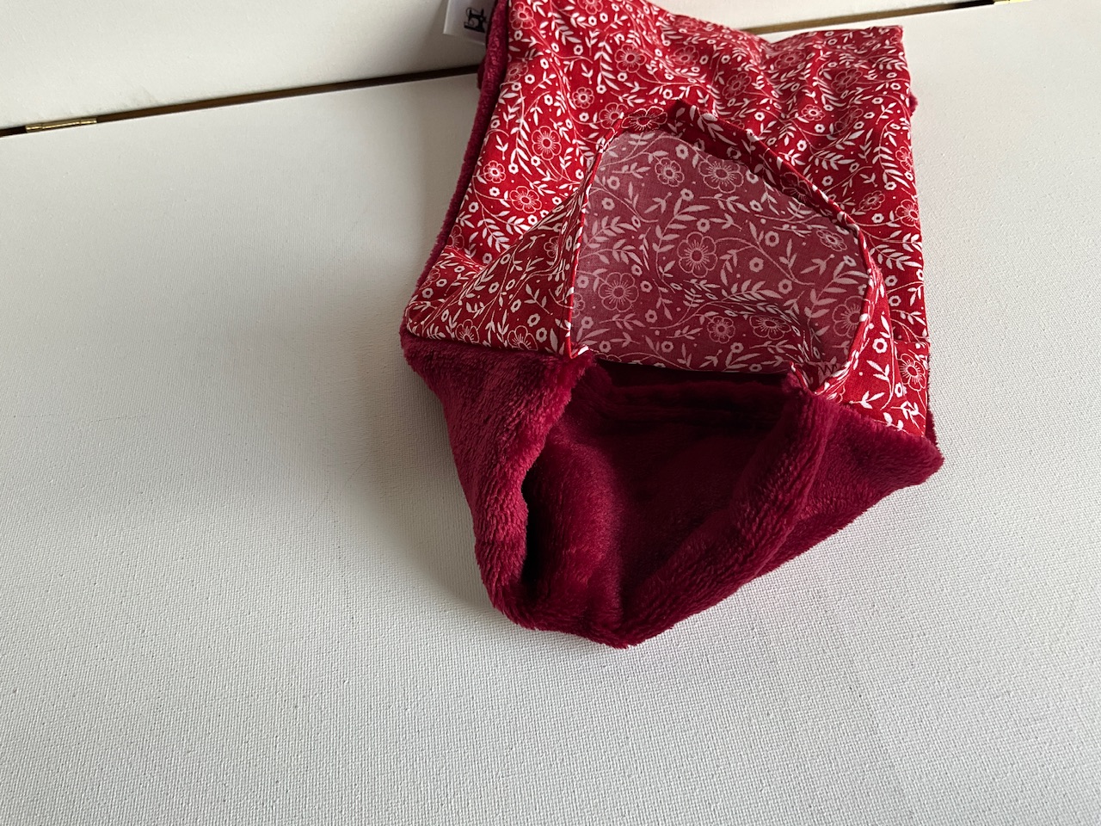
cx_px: 550
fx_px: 922
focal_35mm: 29
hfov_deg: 61.7
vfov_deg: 48.2
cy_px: 413
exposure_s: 1/100
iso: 32
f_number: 1.8
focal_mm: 3
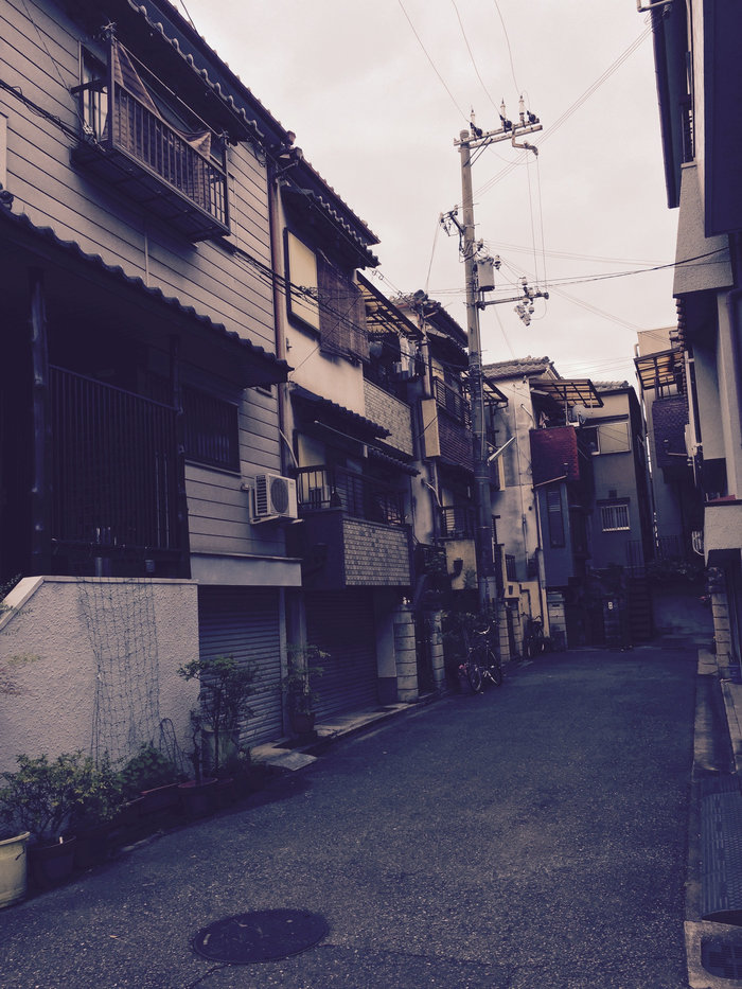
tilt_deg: +9.3
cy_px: 494
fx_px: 829
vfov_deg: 61.7
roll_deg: +2.4
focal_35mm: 29
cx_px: 371
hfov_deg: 48.2
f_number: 2.2
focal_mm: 4.15
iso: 32
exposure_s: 1/155
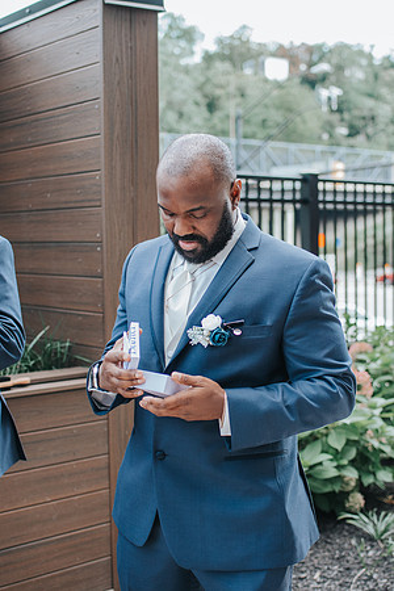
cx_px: 225
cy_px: 296
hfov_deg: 25.7
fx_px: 861
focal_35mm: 52
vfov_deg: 37.9
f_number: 2.2
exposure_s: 1/800
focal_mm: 35
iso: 560
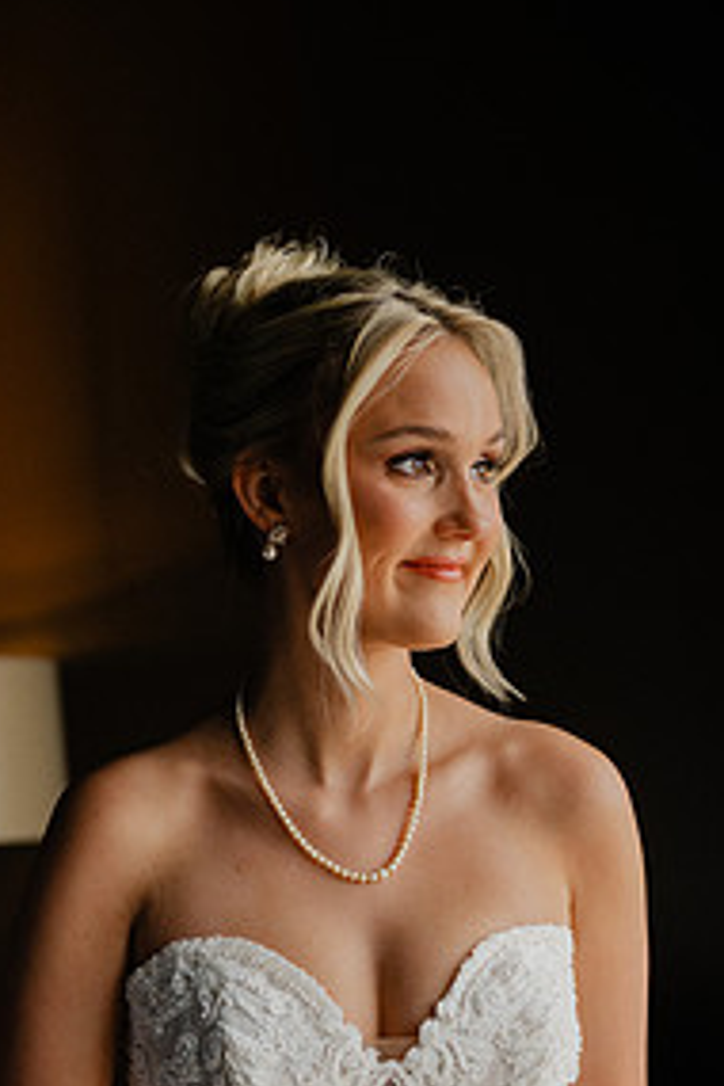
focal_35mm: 82
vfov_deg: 24.5
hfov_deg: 16.6
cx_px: 244
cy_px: 827
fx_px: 2473
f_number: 2.8
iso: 640
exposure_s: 1/320
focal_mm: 52
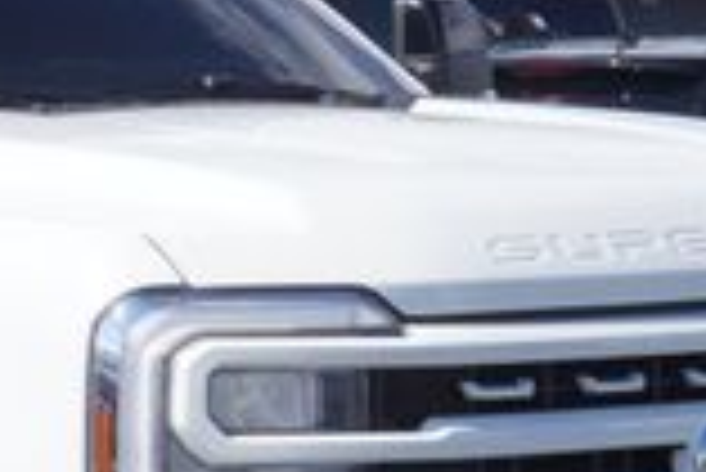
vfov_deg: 6.4
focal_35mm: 214
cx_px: -256
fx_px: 4201
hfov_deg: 9.4
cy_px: 512
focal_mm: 35
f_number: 9
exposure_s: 1/200
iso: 100
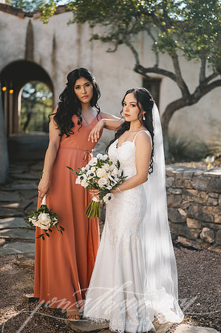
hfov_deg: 26.9
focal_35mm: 50
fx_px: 461
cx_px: 110
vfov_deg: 39.6
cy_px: 166
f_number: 1.8
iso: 80
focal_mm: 50
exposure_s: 1/2500
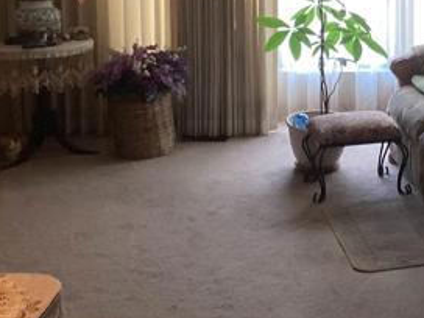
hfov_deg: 25.7
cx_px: 396
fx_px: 894
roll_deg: +0.5
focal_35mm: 73
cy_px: -42
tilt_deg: -7.4
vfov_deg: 19.2
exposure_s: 1/60
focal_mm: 3.3
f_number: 2.4
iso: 125
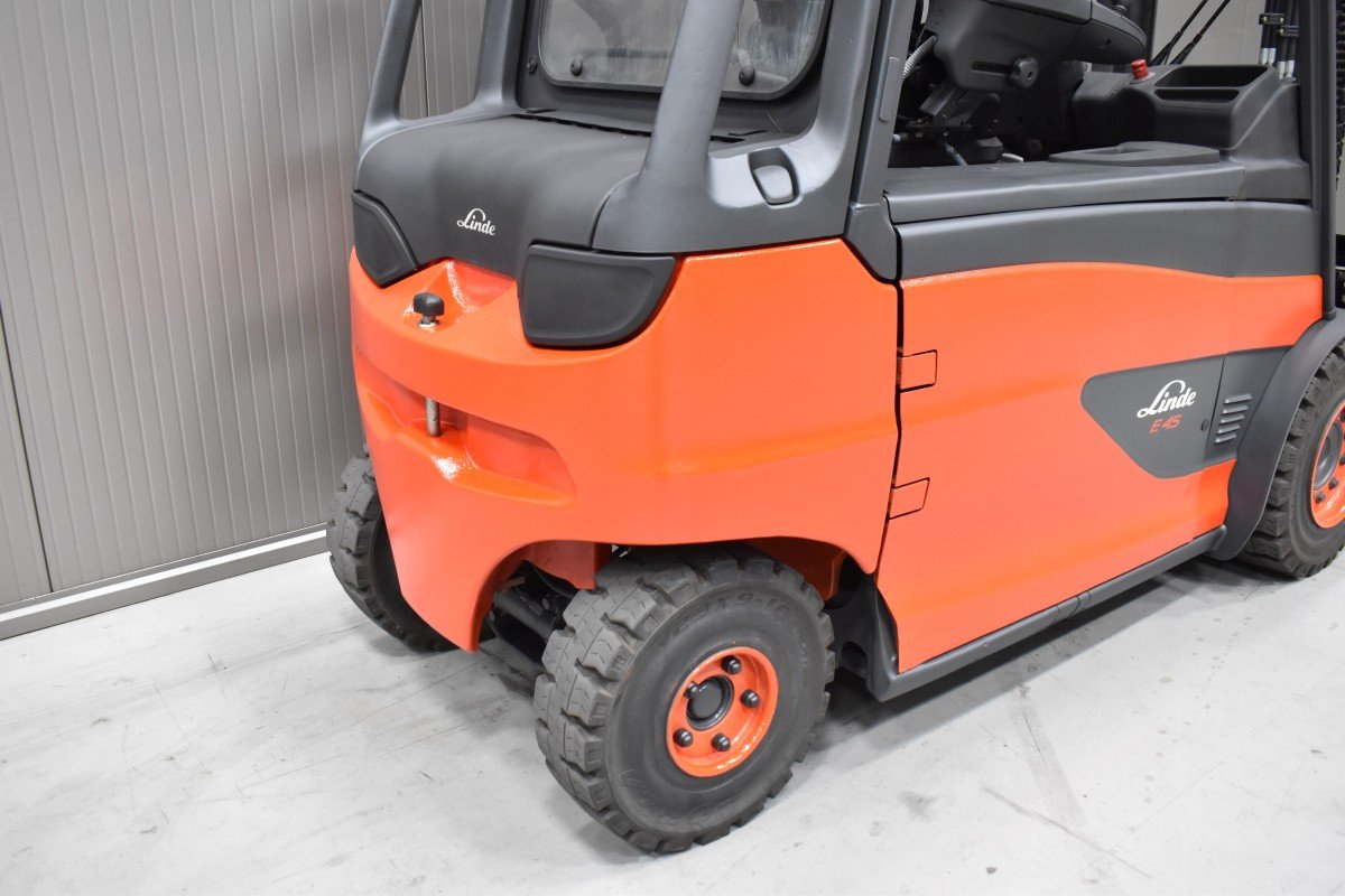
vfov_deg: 41.7
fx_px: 1177
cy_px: 448
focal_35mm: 32
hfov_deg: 59.5
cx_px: 672
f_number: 4.5
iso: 1600
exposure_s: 1/30
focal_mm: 21
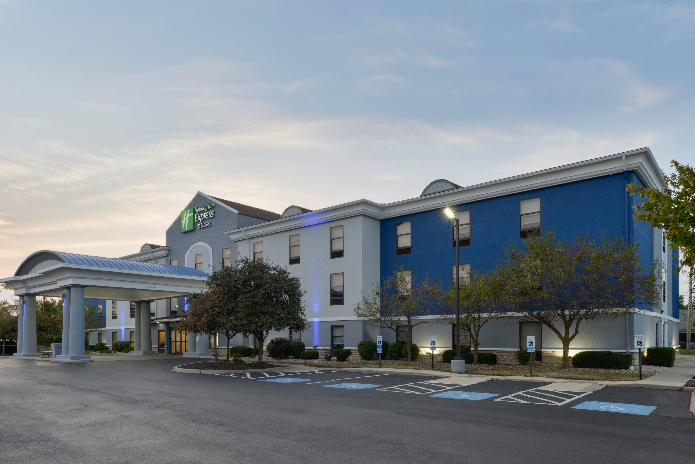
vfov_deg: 53.2
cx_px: 348
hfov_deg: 73.7
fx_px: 463
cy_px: 232
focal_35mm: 24
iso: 100
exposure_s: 1/1.25
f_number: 22
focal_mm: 24
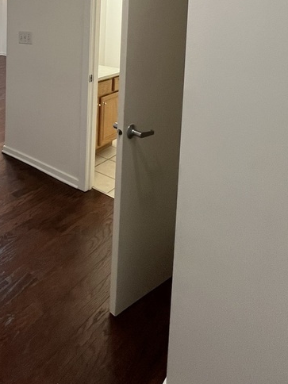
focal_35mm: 29
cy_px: 29
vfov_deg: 53.0
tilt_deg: -4.1
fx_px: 322
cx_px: -17
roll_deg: -0.6
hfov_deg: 40.4
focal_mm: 1.57
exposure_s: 1/120
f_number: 1.8
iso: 125
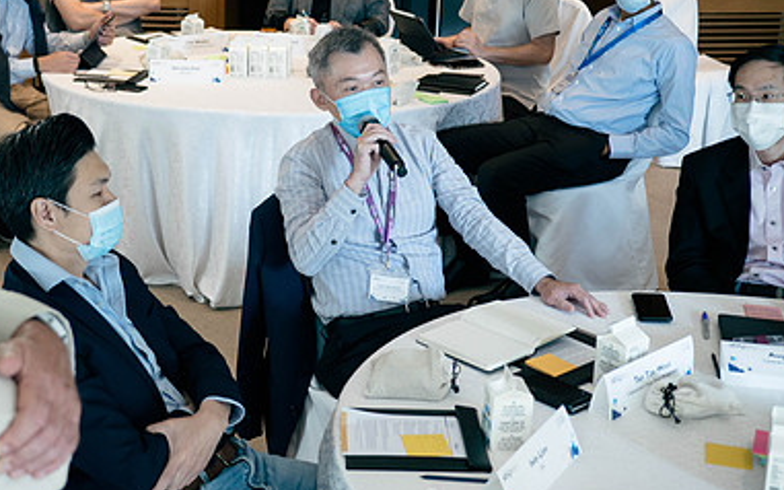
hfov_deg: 32.1
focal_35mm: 63
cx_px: 239
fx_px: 1346
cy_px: 192
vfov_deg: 20.6
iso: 200
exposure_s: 1/100
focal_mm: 19
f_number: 1.7
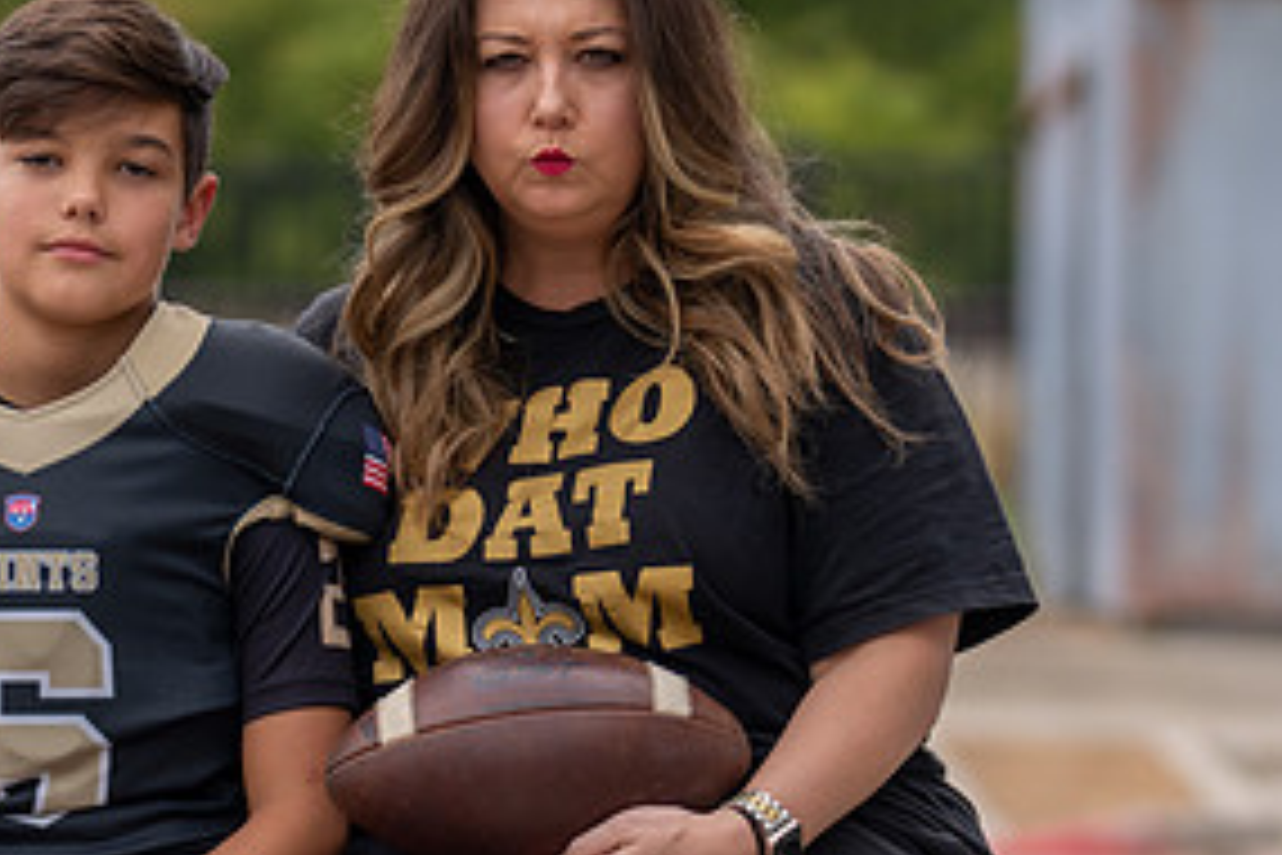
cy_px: 538
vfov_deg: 5.8
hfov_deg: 8.7
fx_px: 8368
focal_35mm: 235
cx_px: 283
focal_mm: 105
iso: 160
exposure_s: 1/320
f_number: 2.8
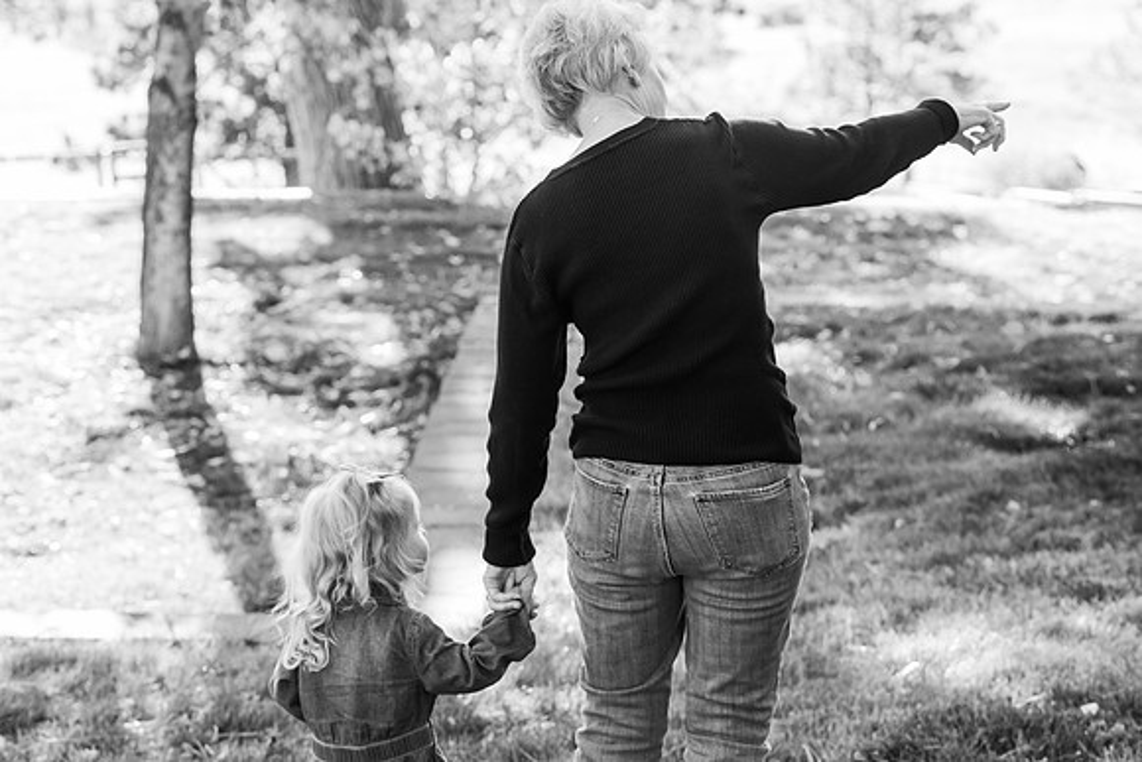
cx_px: 571
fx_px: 3014
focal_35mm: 95
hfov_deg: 21.5
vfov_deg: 14.4
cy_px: 381
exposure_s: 1/320
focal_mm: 95
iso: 1600
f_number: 6.3
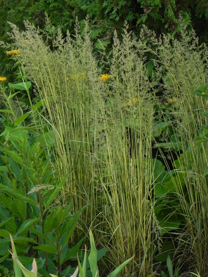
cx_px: 104
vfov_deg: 13.7
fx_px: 1154
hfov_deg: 10.3
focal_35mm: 144
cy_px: 138
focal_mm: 25.7
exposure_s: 1/13
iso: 160
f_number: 5
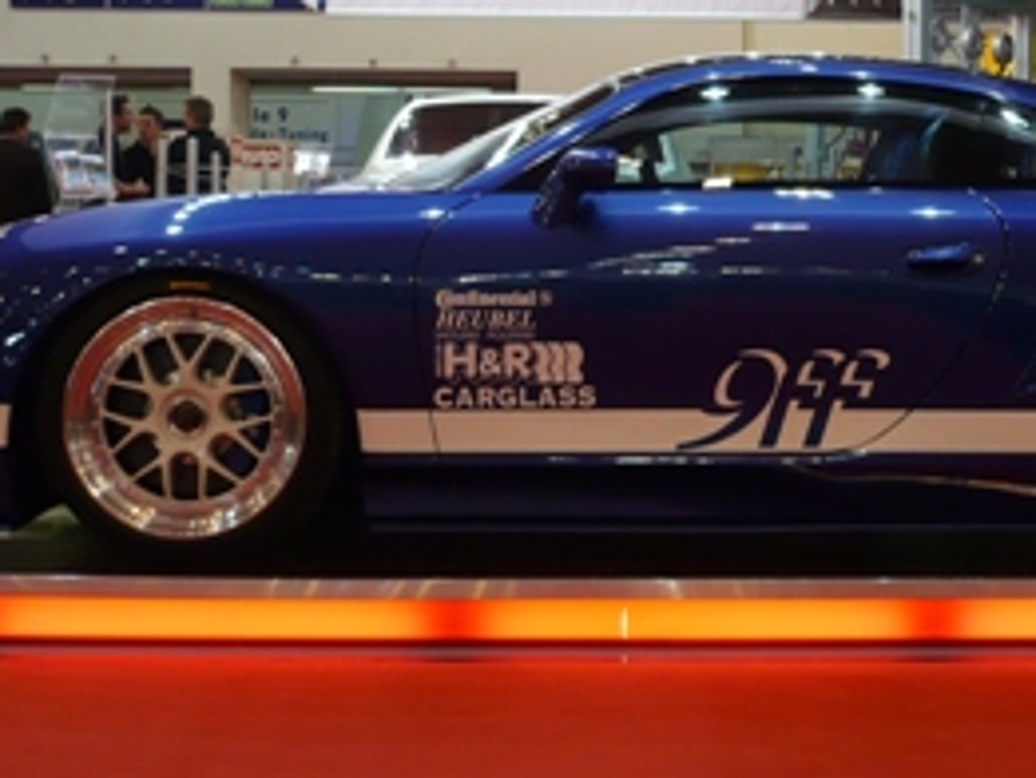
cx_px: 722
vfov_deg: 21.9
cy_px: 304
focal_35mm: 67
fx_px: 2006
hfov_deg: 28.7
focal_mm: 5.8
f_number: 2.8
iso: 100
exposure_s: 1/30
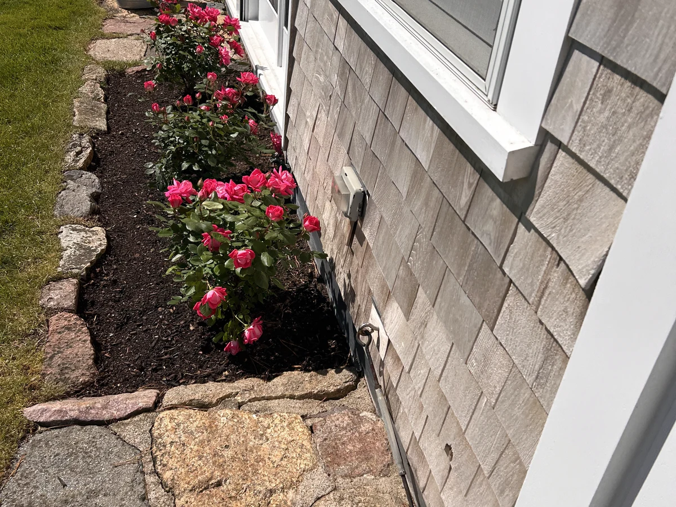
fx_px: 508
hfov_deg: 67.3
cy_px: 254
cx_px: 338
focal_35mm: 26
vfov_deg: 53.1
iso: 50
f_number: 1.5
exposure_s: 1/8000
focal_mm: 5.7
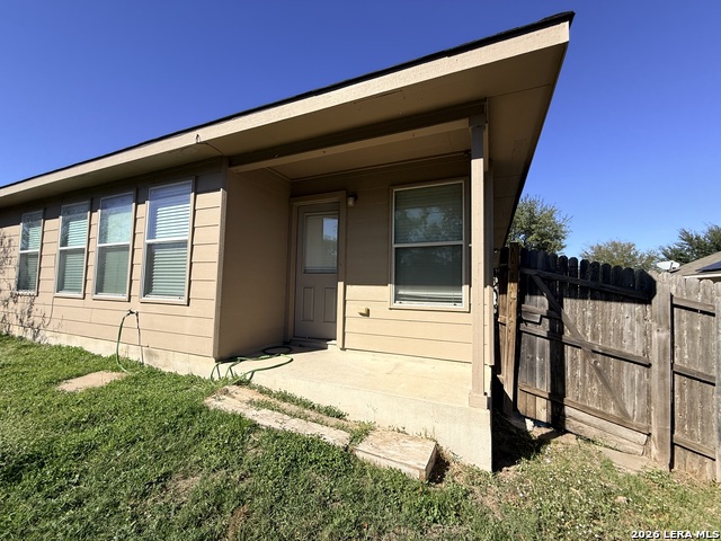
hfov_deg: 102.1
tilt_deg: +5.9
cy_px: 270
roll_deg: -0.6
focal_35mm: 14
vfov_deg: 85.7
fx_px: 292
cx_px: 360
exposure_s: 1/2320
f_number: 2.2
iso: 50
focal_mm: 2.22
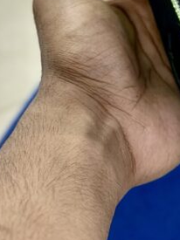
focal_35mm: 163
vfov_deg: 11.9
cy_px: -40
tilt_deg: -54.7
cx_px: 267
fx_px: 1131
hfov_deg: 8.9
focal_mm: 6.86
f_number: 1.78
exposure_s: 1/125
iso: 64
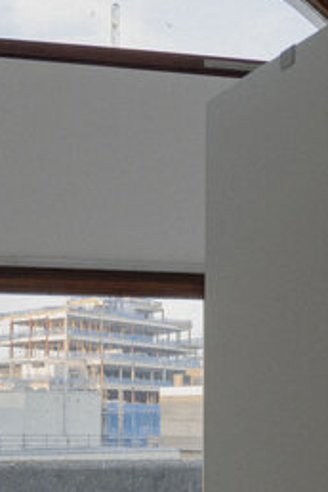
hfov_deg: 20.8
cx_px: 97
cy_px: 410
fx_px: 890
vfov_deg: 30.0
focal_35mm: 65
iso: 250
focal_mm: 18.7
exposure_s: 1/60
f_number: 4
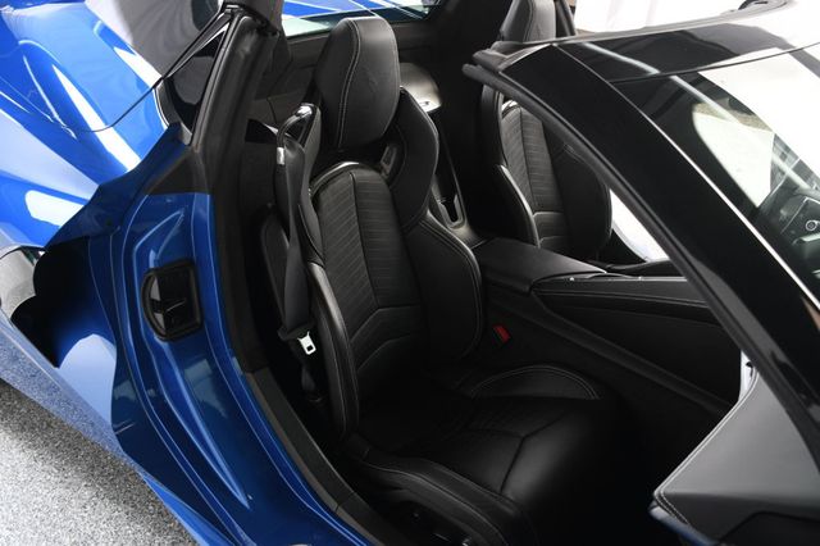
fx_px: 683
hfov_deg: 62.0
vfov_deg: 43.6
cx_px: 410
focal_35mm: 30
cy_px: 273
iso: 100
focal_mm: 20
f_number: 4.5
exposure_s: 1/160
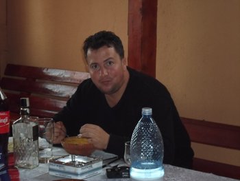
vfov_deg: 14.8
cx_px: 120
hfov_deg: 19.6
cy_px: 90
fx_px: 694
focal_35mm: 100
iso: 640
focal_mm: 18
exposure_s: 1/60
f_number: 5.2
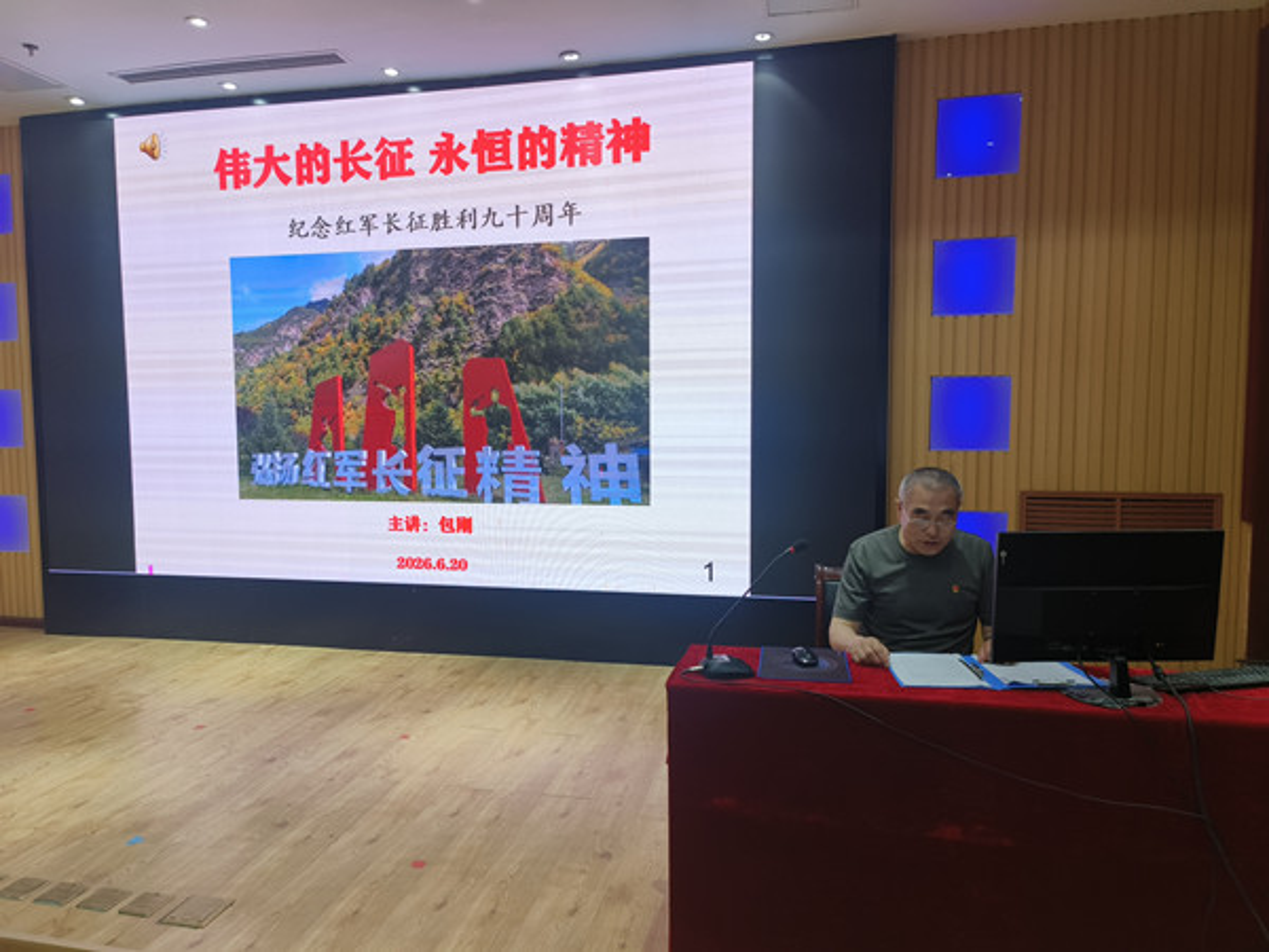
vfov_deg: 58.9
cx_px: 634
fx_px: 843
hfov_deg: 73.9
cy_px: 476
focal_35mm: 23
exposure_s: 1/100
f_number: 1.75
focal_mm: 5.5
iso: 268
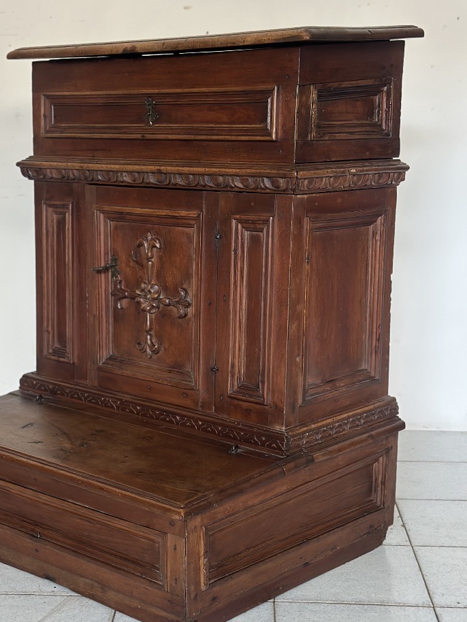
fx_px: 1133
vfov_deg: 30.7
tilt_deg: -11.1
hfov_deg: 23.2
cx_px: 161
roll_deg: +0.4
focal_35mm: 63
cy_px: 347
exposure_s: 1/60
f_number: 1.78
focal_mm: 6.86
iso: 250
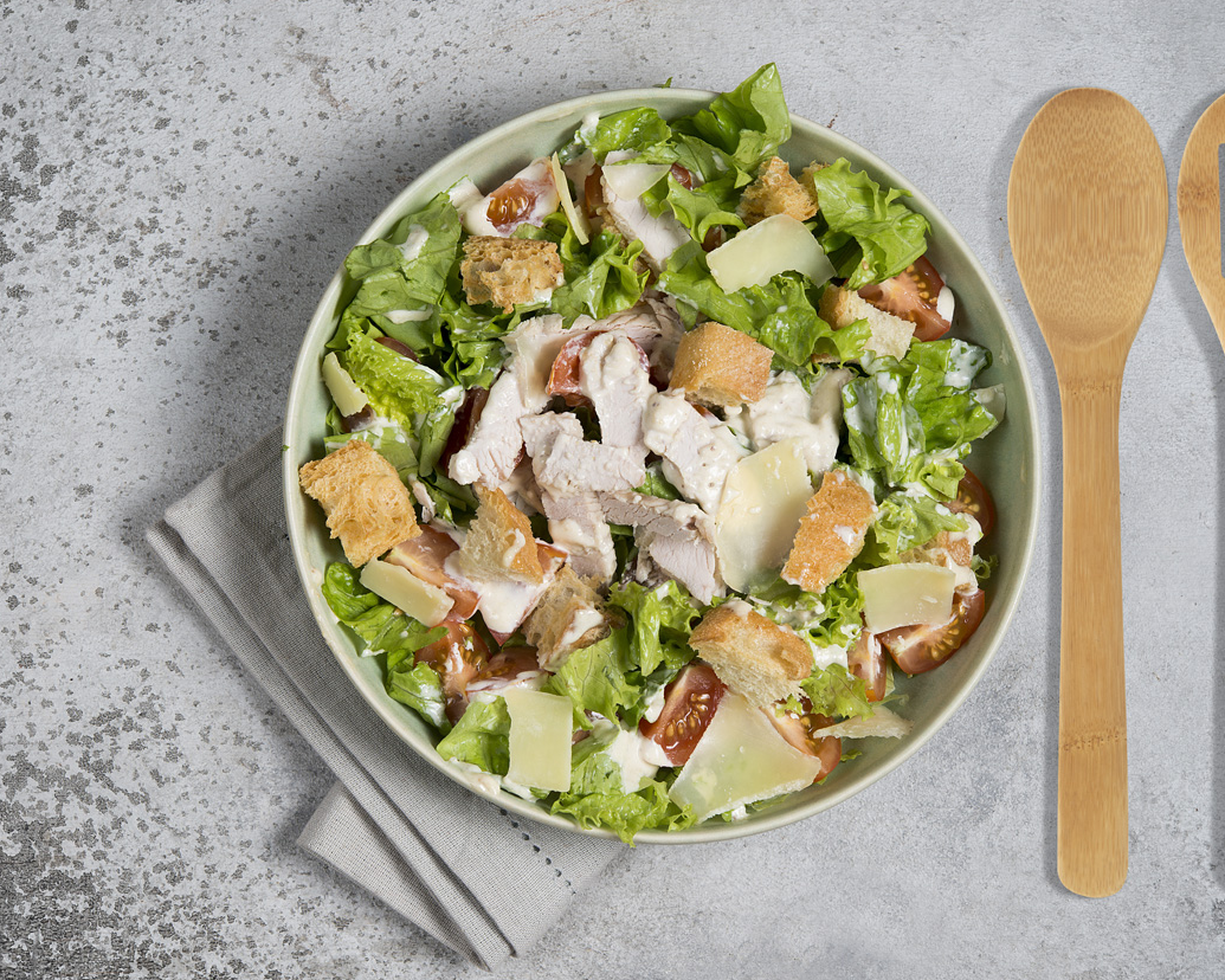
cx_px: 659
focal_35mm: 68
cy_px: 490
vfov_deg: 22.5
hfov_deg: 27.9
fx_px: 2465
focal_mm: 60
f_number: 11
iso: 200
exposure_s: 1/125
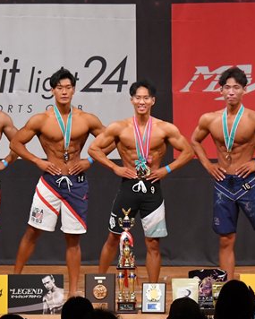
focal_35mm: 300
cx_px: 91
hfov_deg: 5.2
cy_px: 177
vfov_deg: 6.4
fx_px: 2829
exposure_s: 1/400
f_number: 5.6
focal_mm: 98
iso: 5600
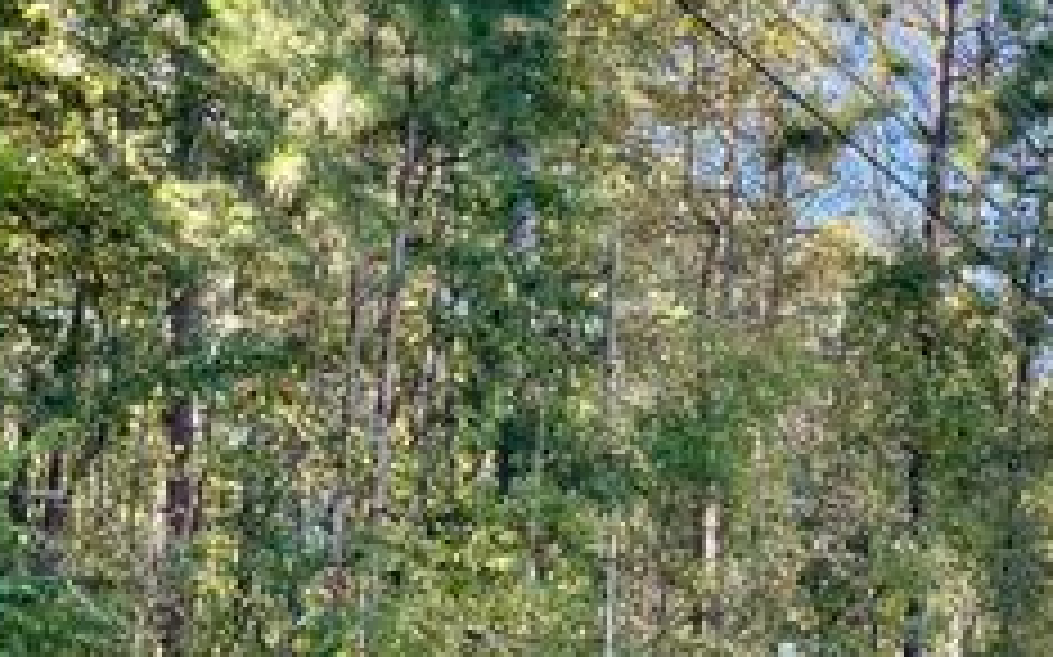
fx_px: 1692
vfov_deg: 21.5
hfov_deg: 33.1
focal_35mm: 59
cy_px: 574
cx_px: 914
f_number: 1.6
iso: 32
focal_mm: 4.2
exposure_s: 1/294
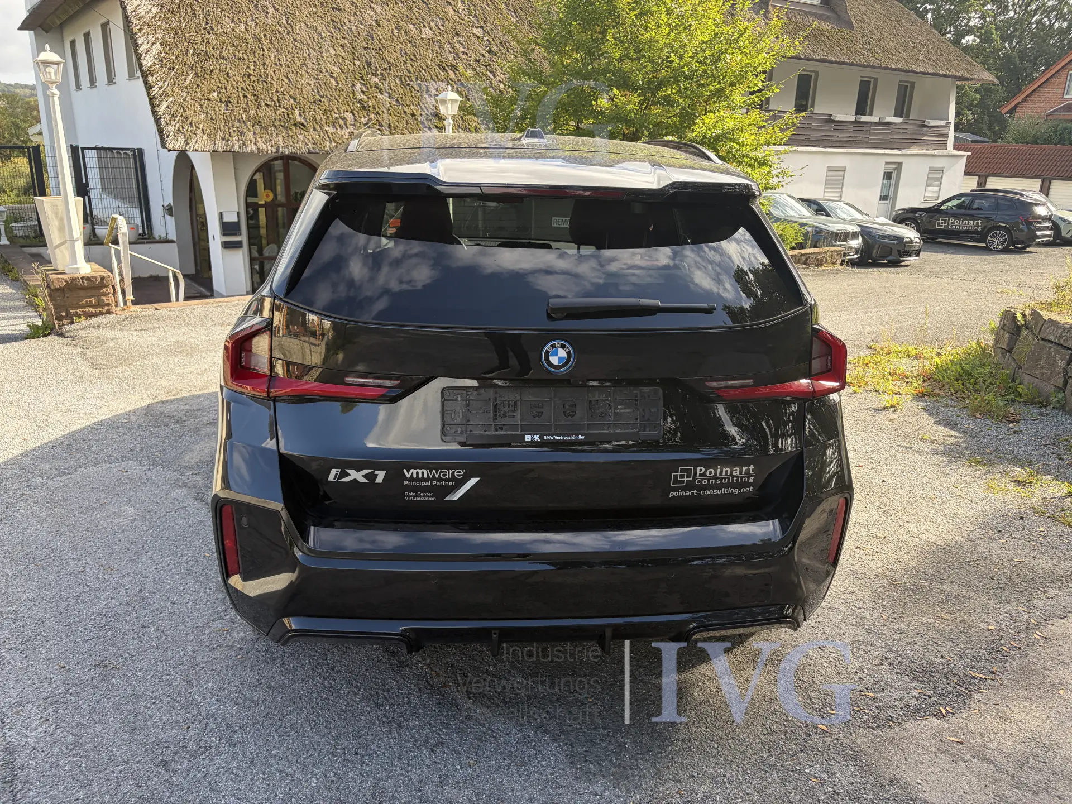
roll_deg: -1.3
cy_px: 402
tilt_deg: -17.8
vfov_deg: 53.1
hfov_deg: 67.3
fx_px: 805
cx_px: 536
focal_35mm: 26
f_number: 1.6
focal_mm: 5.96
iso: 50
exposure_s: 1/492
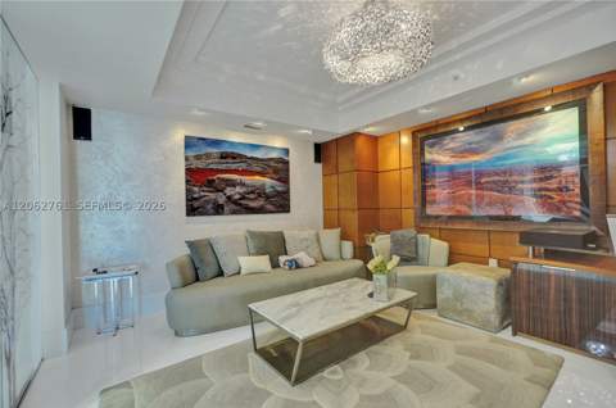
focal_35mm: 16
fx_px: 273
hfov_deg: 96.8
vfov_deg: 73.5
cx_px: 308
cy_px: 204
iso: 800
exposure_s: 1/100
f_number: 4
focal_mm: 16
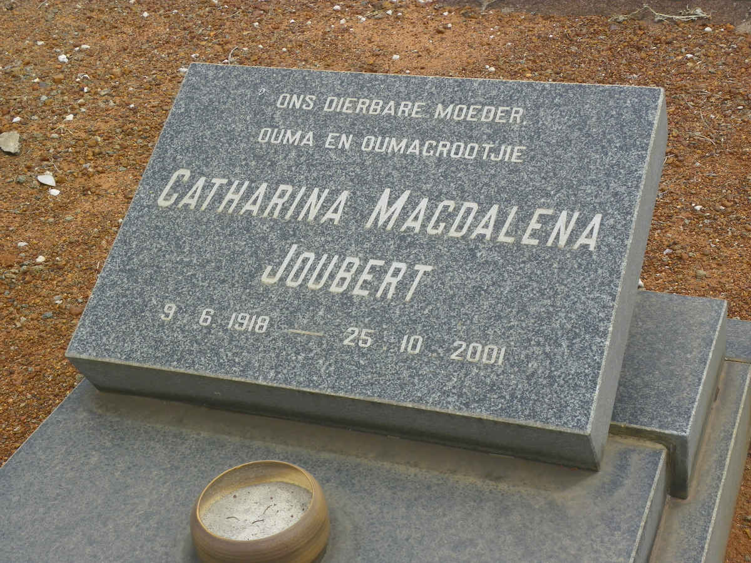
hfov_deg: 32.2
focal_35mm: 60
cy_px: 282
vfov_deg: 24.4
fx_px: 1302
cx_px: 376
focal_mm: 10.7
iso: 64
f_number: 5
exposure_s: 1/200
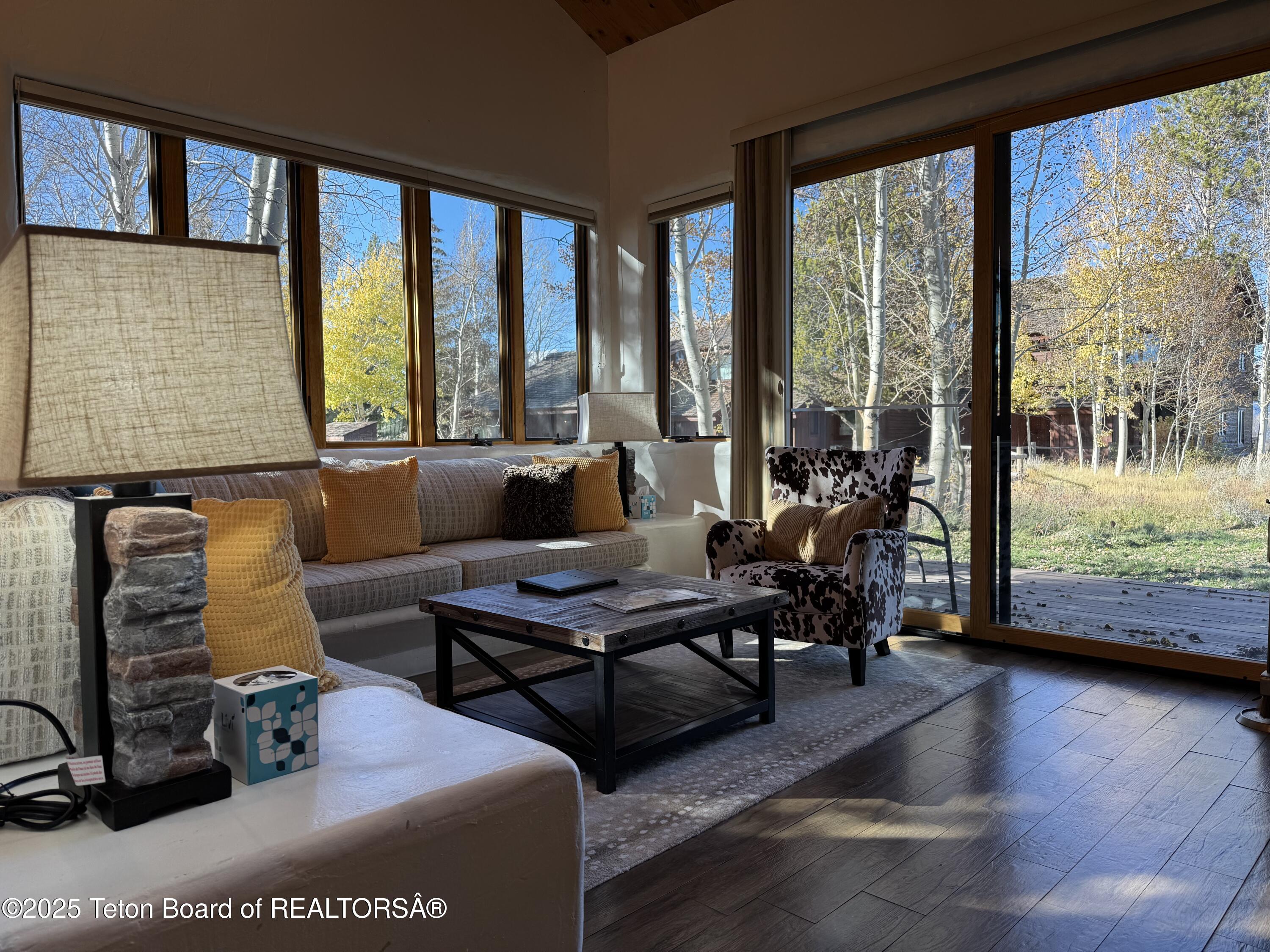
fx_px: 881
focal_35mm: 24
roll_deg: +0.2
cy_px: 476
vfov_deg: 56.8
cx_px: 635
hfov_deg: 71.6
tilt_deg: -3.4
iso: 80
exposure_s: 1/298
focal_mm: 6.76
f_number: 1.78
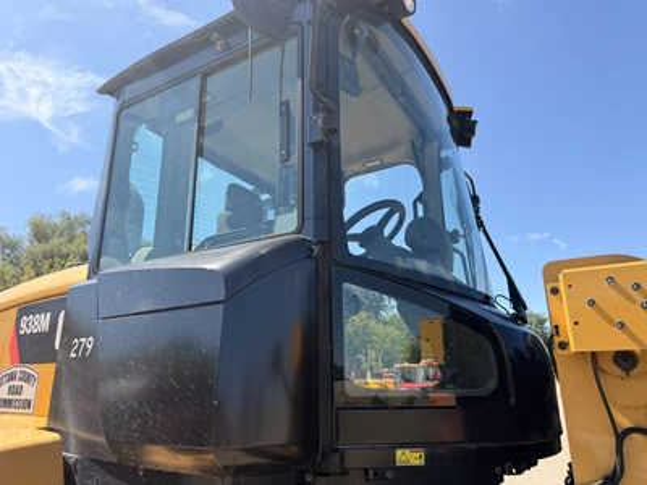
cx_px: 324
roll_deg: +1.3
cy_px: 242
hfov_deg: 71.6
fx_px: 449
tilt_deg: +19.4
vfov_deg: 56.8
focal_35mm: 24
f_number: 1.78
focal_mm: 6.76
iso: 80
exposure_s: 1/2232
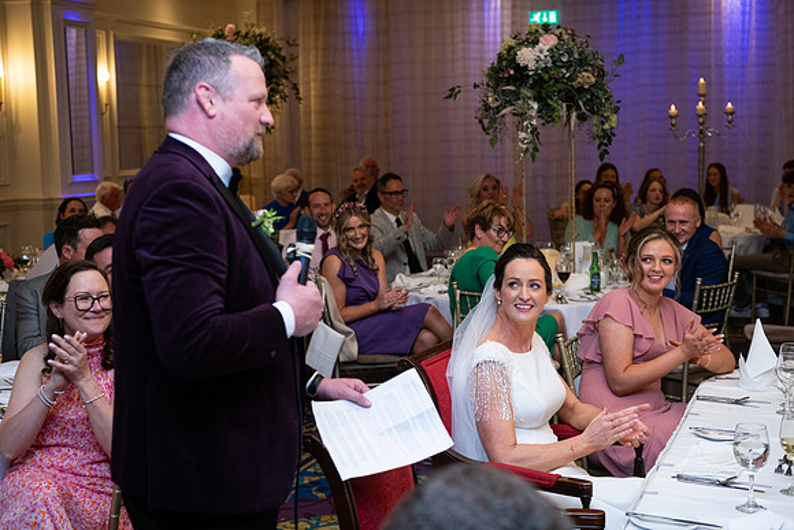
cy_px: 265
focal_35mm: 55
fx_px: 1213
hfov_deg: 36.2
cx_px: 397
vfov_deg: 24.6
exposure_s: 1/160
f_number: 3.5
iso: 800
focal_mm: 55
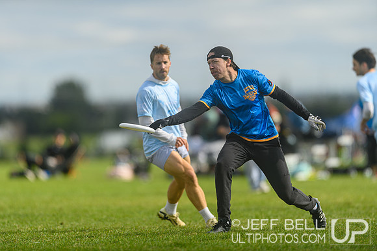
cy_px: 126
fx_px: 4190
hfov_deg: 5.2
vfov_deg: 3.4
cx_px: 188
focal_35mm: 400
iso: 100
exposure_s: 1/1600
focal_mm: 400
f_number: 3.2
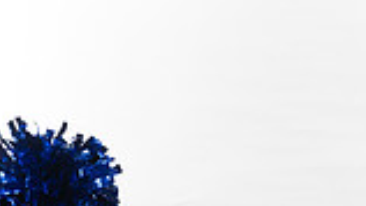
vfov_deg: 6.9
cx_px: 257
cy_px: 484
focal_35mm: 167
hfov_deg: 12.9
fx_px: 1621
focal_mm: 56
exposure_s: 1/320
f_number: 7.1
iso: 800
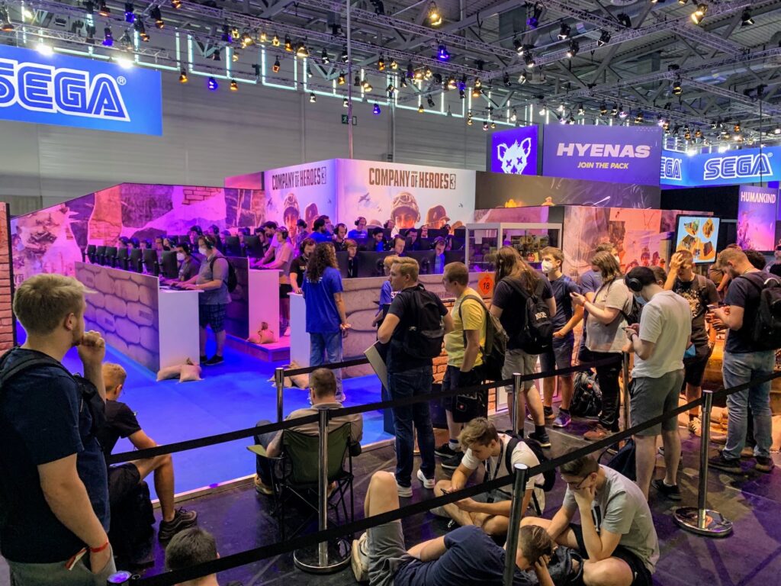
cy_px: 293
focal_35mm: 26
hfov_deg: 67.3
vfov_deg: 53.1
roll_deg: -0.4
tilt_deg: -6.6
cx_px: 390
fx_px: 587
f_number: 1.8
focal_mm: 4.25
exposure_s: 1/49
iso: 320
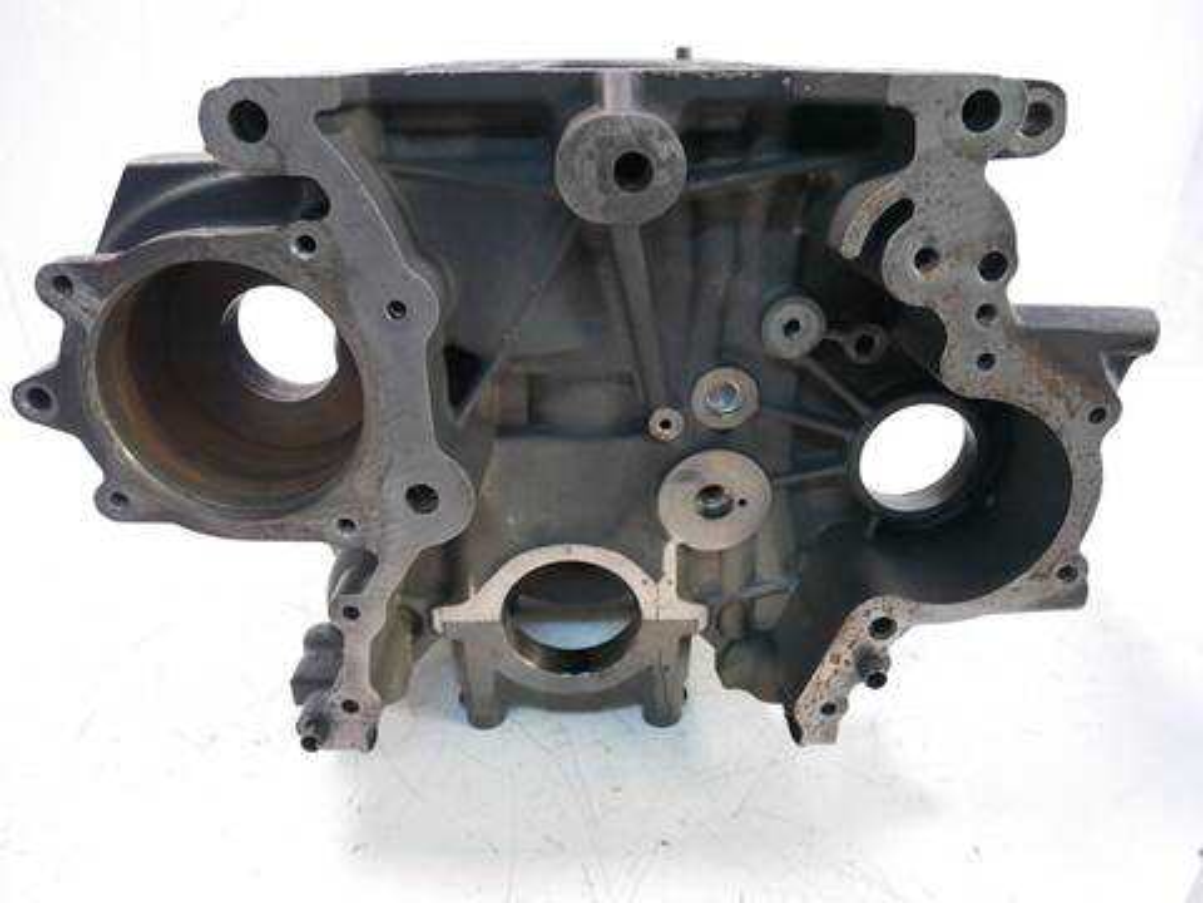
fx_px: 834
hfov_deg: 71.6
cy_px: 452
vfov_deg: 56.8
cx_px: 602
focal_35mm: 24
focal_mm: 12
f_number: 3.5
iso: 1600
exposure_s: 1/60
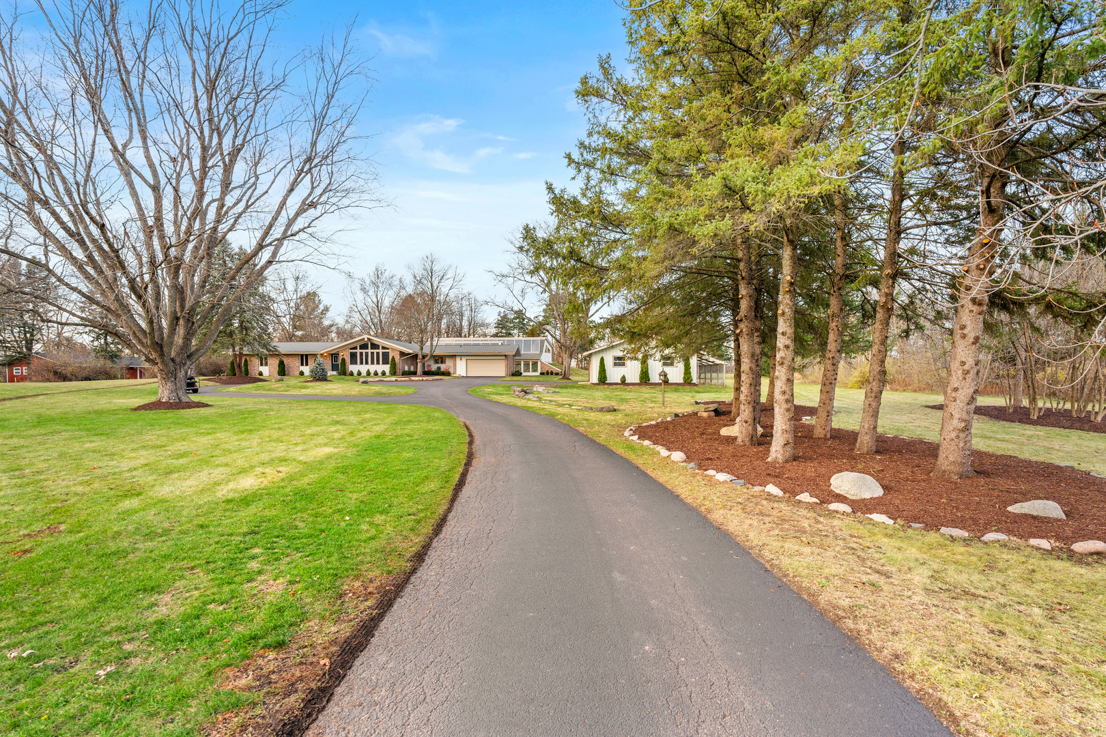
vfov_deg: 72.1
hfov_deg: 95.0
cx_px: 553
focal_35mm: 16
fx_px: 507
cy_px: 368
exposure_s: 1/20
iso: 100
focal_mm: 16.5
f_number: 4
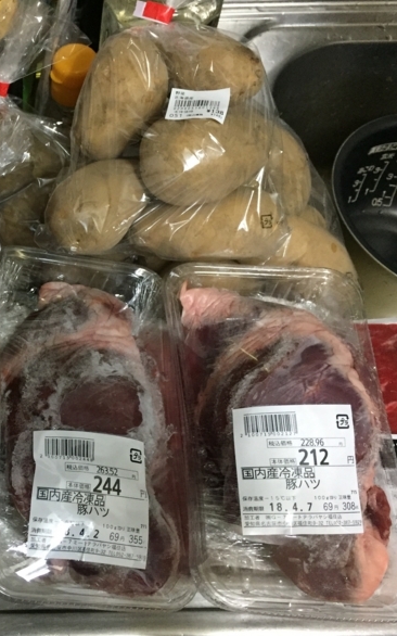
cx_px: 18
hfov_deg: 28.9
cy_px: 313
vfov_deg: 47.2
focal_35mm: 42
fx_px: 727
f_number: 2.2
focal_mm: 4.15
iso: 200
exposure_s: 1/30
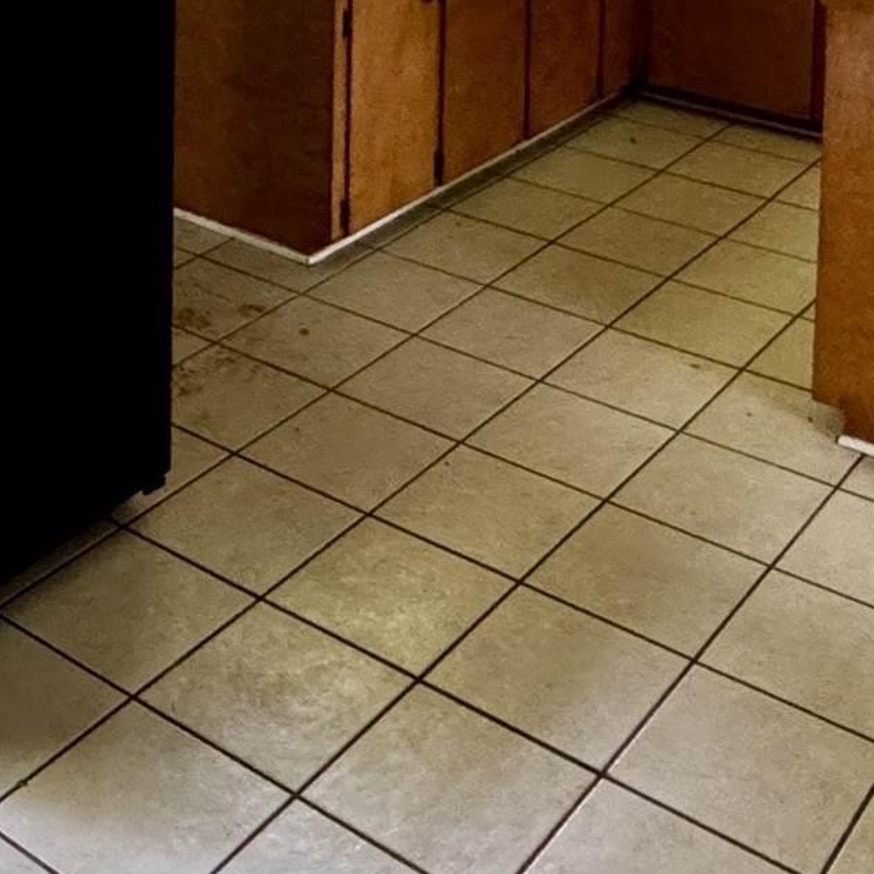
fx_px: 1714
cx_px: 244
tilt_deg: -4.5
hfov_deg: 28.3
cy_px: -310
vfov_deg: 24.4
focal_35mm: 60
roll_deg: -0.7
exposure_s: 1/60
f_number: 2.2
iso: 500
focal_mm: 2.22
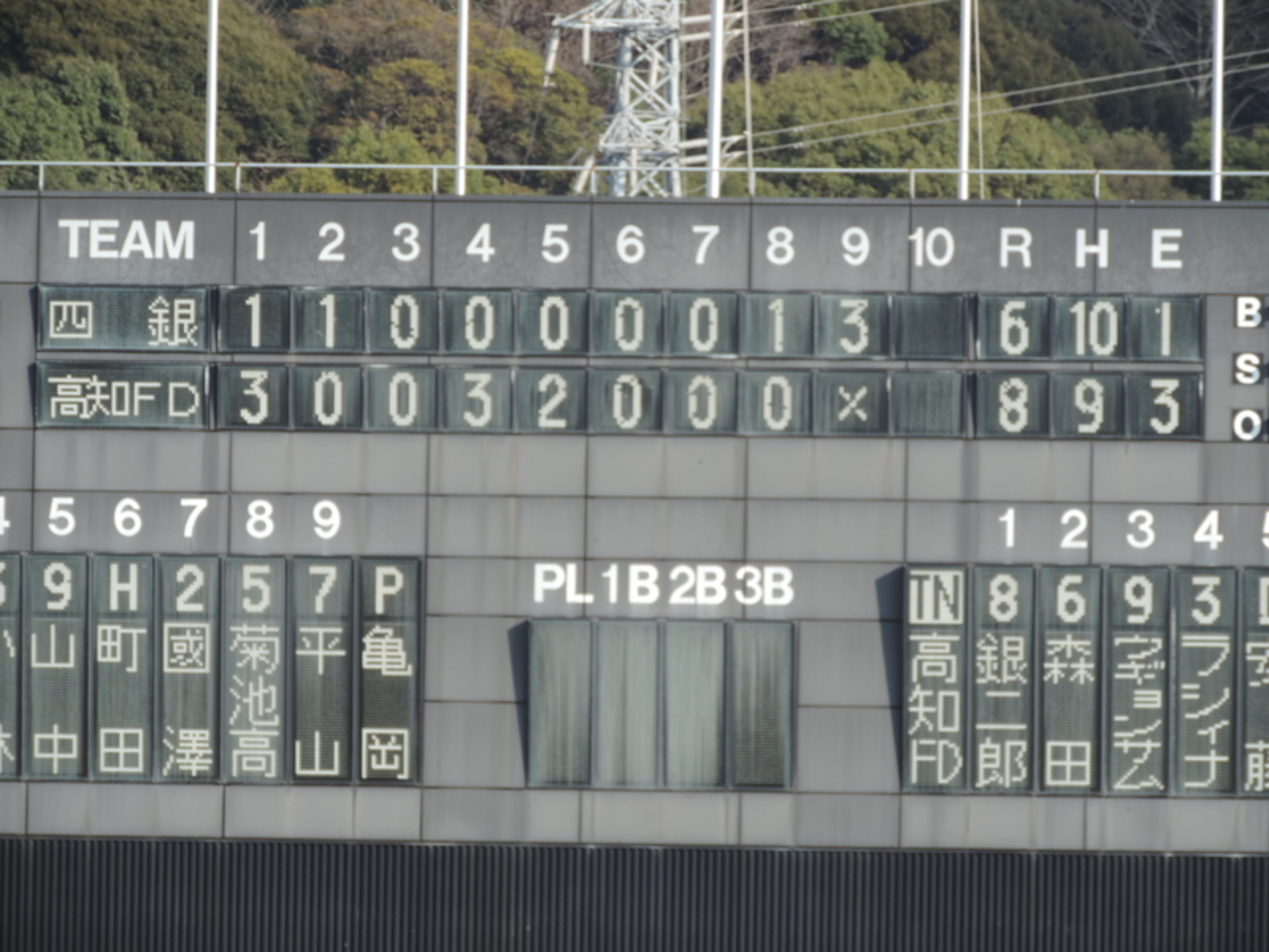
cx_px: 634
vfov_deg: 4.2
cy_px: 476
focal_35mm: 350
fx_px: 12831
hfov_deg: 5.7
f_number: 4.8
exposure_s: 1/200
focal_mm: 62.4
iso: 80
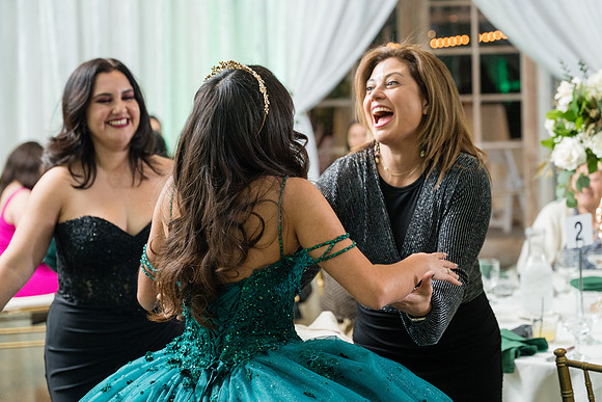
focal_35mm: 72
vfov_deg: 18.9
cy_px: 159
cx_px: 364
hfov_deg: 28.0
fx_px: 1205
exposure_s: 1/250
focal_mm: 59.6
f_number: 2.8
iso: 1600
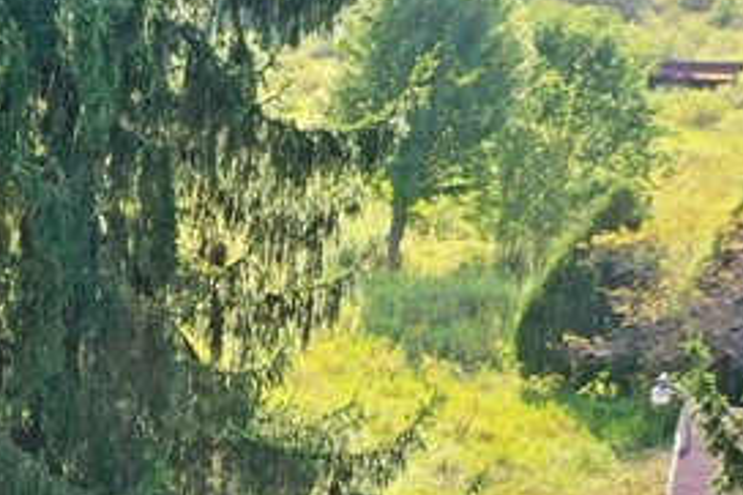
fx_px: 2310
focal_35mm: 112
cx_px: -680
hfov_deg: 15.2
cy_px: 706
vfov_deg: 11.8
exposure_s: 1/120
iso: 100
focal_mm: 10.26
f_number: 4.5
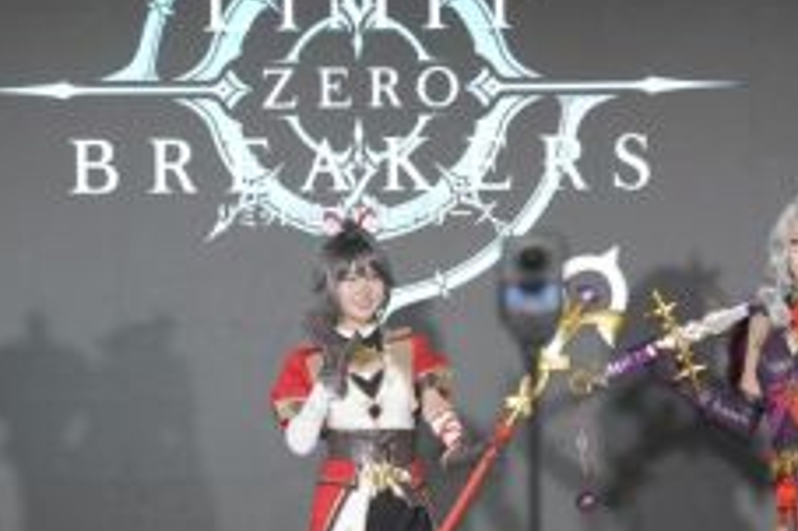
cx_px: 355
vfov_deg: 9.8
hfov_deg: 14.7
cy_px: 297
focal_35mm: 140
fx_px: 3101
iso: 500
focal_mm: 62
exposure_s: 1/125
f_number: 3.5
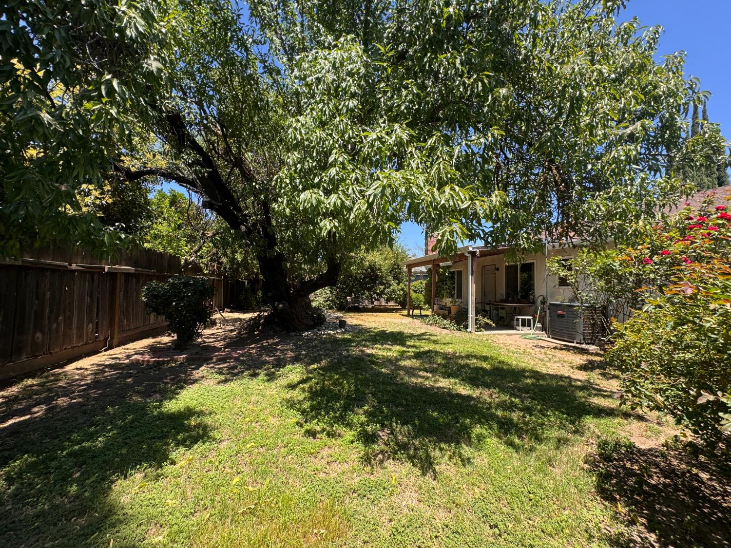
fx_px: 296
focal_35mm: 14
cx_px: 366
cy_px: 274
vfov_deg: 85.7
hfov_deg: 102.1
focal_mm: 2.22
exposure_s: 1/482
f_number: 2.2
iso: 40
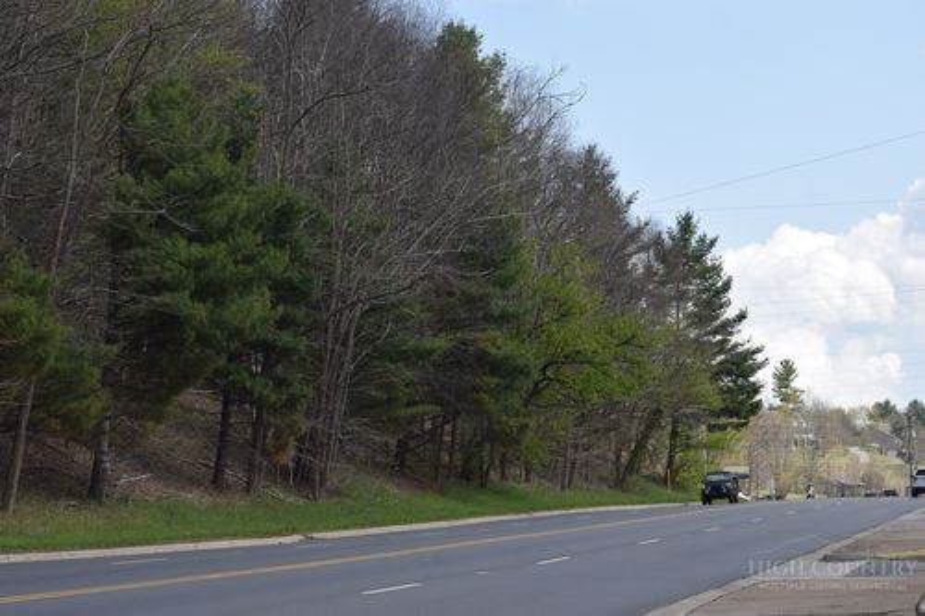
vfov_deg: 13.0
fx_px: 2697
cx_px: 462
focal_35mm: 105
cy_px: 308
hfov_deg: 19.5
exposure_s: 1/200
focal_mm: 70
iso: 100
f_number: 9
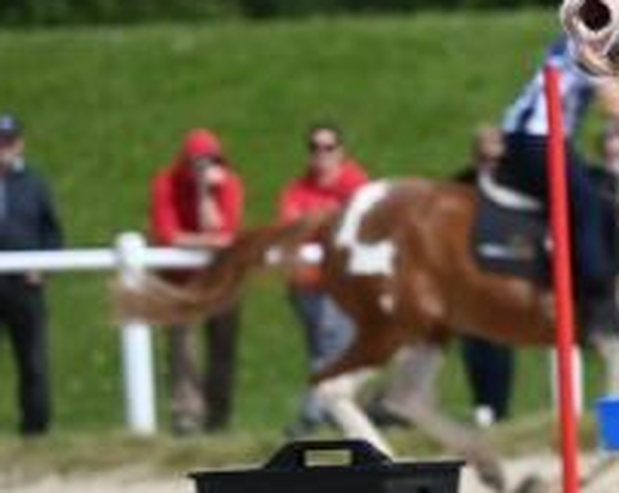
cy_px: 159
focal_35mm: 614
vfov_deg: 2.5
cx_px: 1201
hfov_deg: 3.1
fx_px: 11232
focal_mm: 165
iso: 220
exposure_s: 1/1250
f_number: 5.6
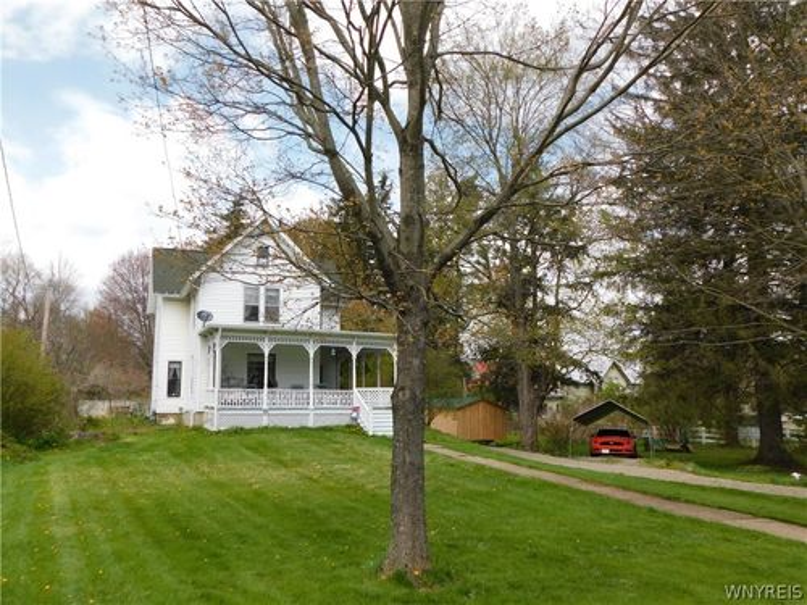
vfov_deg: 49.7
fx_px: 653
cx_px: 404
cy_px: 302
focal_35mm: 28
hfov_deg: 63.4
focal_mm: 4.9
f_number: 3.2
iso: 125
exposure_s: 1/800
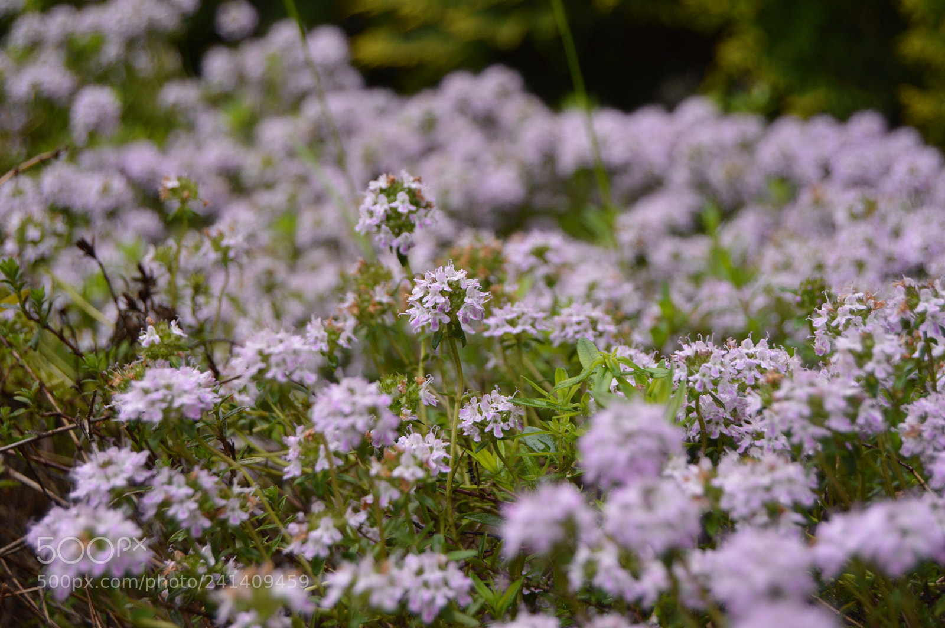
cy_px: 314
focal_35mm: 72
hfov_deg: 28.1
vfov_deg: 18.9
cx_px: 472
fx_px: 1888
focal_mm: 48
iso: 360
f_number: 5.6
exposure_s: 1/125
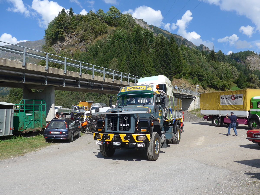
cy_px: 98
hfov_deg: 61.7
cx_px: 130
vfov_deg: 48.2
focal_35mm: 29
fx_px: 218
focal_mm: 6
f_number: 2.8
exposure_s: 1/1600
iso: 80
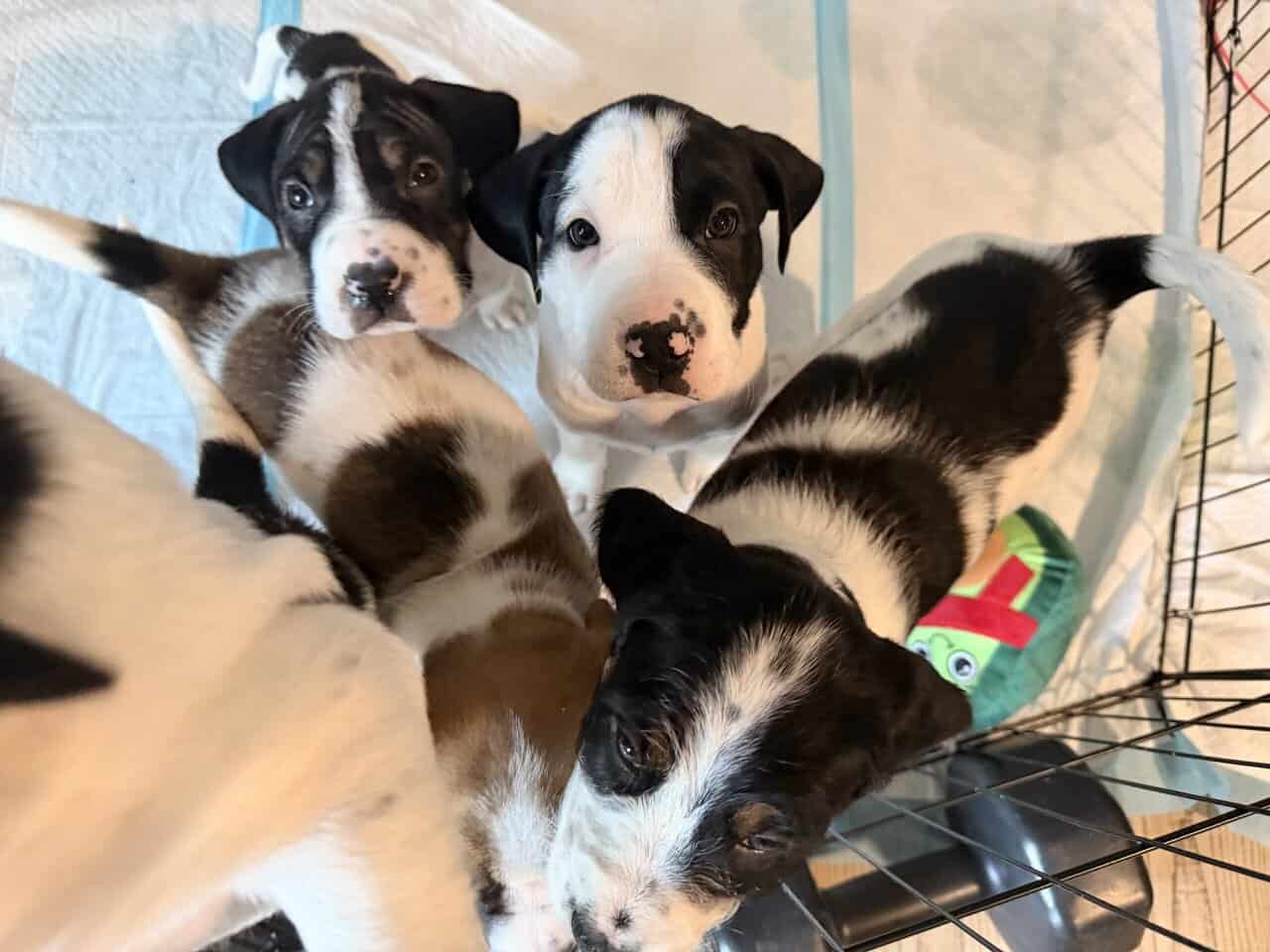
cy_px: 476
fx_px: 881
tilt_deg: -77.8
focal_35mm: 24
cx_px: 635
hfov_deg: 71.6
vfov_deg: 56.8
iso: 640
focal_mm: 6.76
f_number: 1.78
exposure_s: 1/60
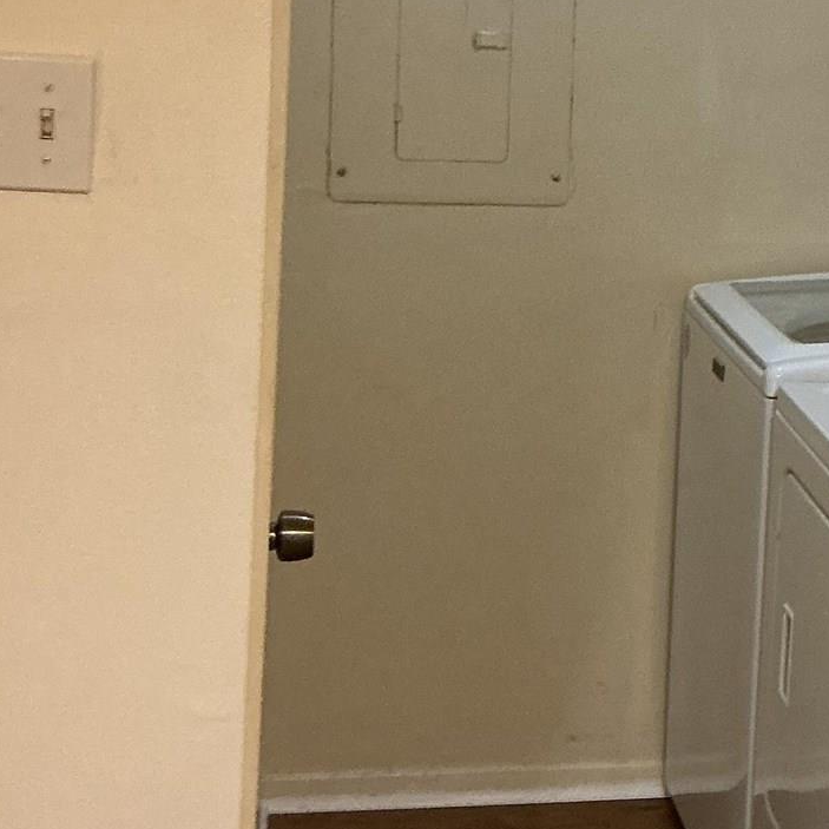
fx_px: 2276
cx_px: 842
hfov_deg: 20.0
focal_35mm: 84
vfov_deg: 20.5
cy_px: 233
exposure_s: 1/60
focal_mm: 3
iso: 200
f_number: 1.8
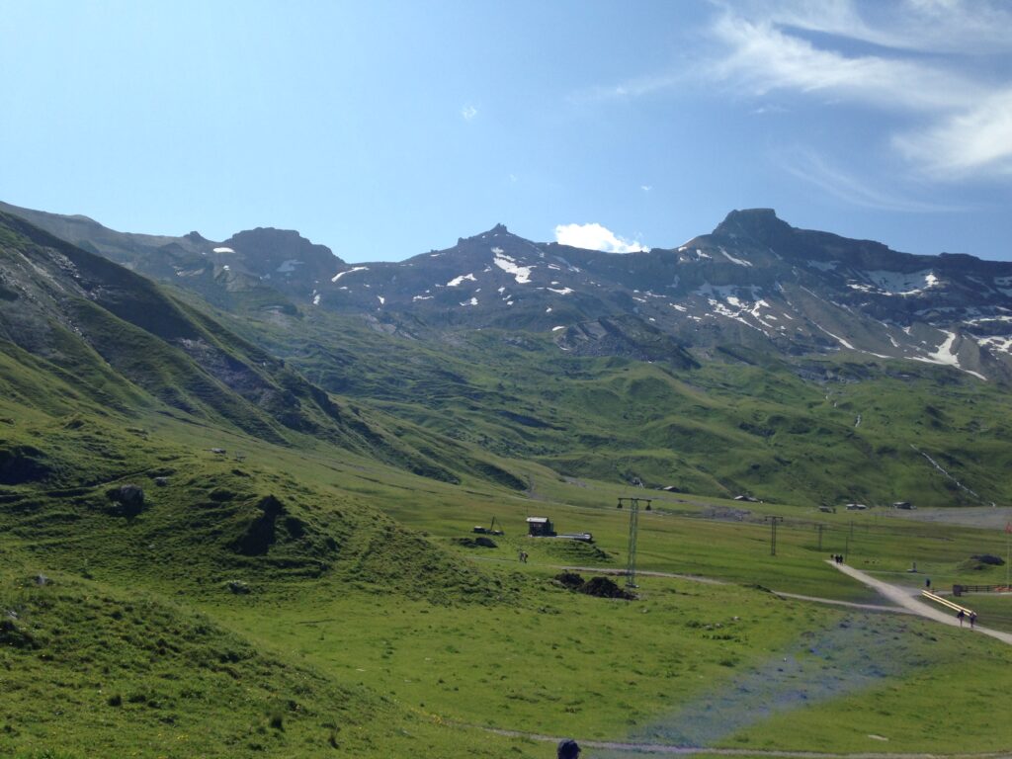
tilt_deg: +5.6
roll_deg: -2.7
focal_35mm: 33
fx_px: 965
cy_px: 380
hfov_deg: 55.4
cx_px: 506
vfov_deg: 42.9
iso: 50
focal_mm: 4.12
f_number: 2.4
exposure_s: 1/2008
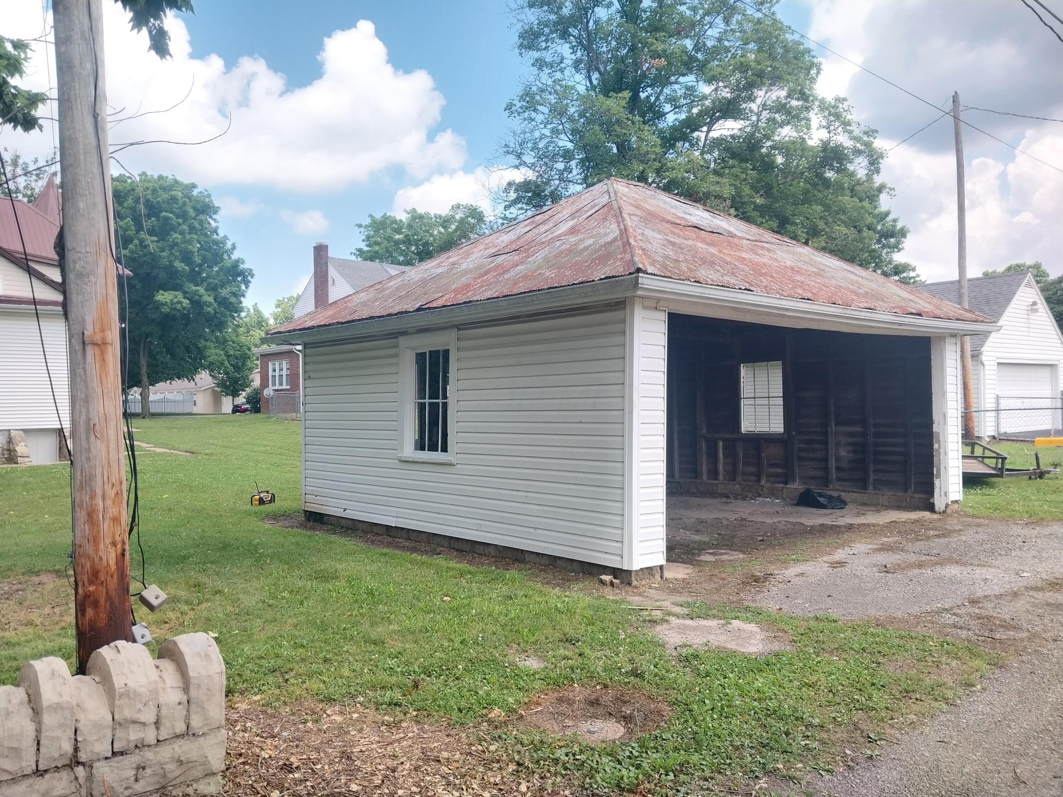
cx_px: 532
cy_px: 398
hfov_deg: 67.3
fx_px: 798
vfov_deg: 53.1
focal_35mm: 26
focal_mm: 4
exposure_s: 1/141
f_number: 1.8
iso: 20
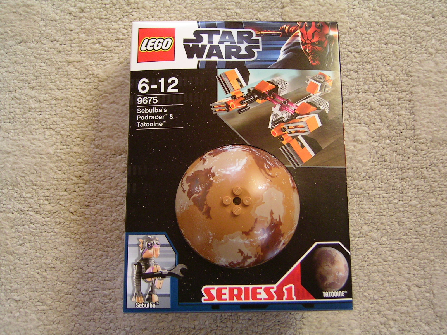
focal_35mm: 36
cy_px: 168
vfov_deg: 39.7
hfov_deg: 51.4
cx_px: 224
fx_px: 465
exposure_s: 1/34.7
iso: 100
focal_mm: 5.6
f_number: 2.8
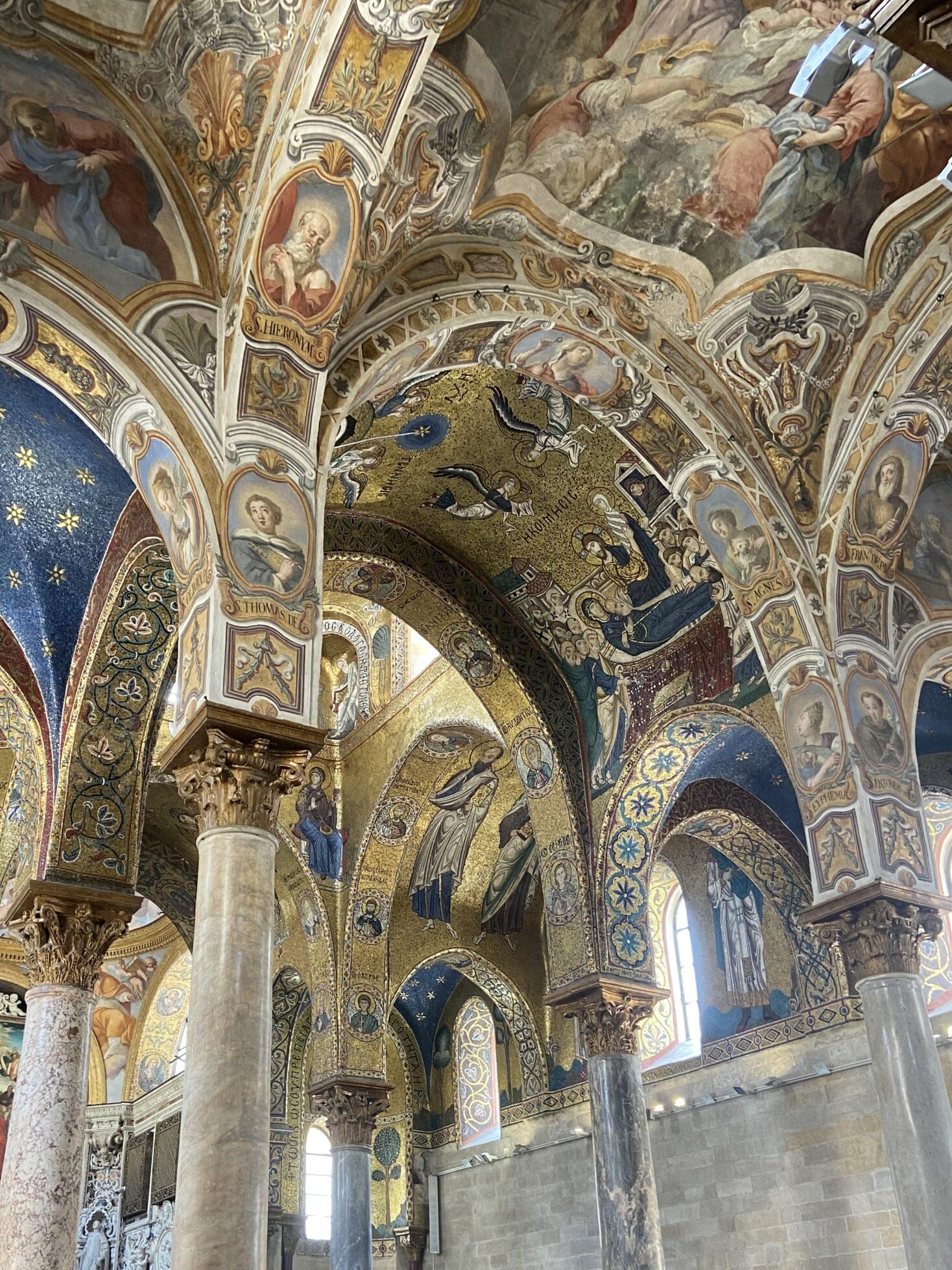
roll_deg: -0.8
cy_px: 794
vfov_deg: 53.4
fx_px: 1247
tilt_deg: +25.8
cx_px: 353
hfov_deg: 41.5
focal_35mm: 34
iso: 125
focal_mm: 4.25
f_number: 1.8
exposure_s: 1/50
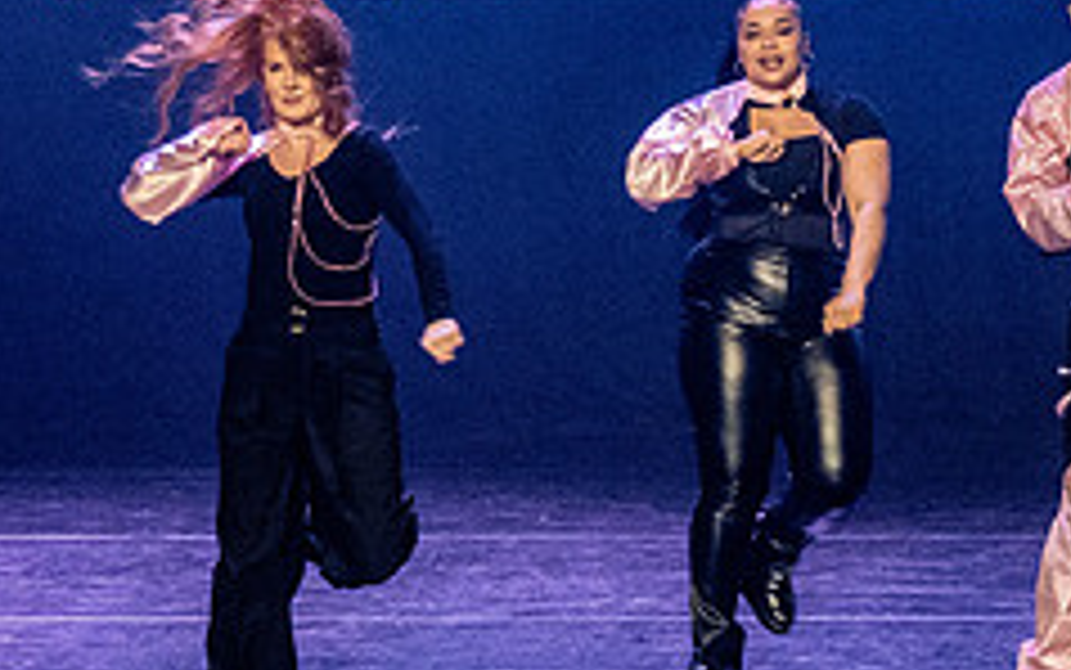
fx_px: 5286
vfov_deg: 7.3
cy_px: 231
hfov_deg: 11.4
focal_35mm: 181
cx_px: 1254
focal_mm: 42
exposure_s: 1/200
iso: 5600
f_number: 4
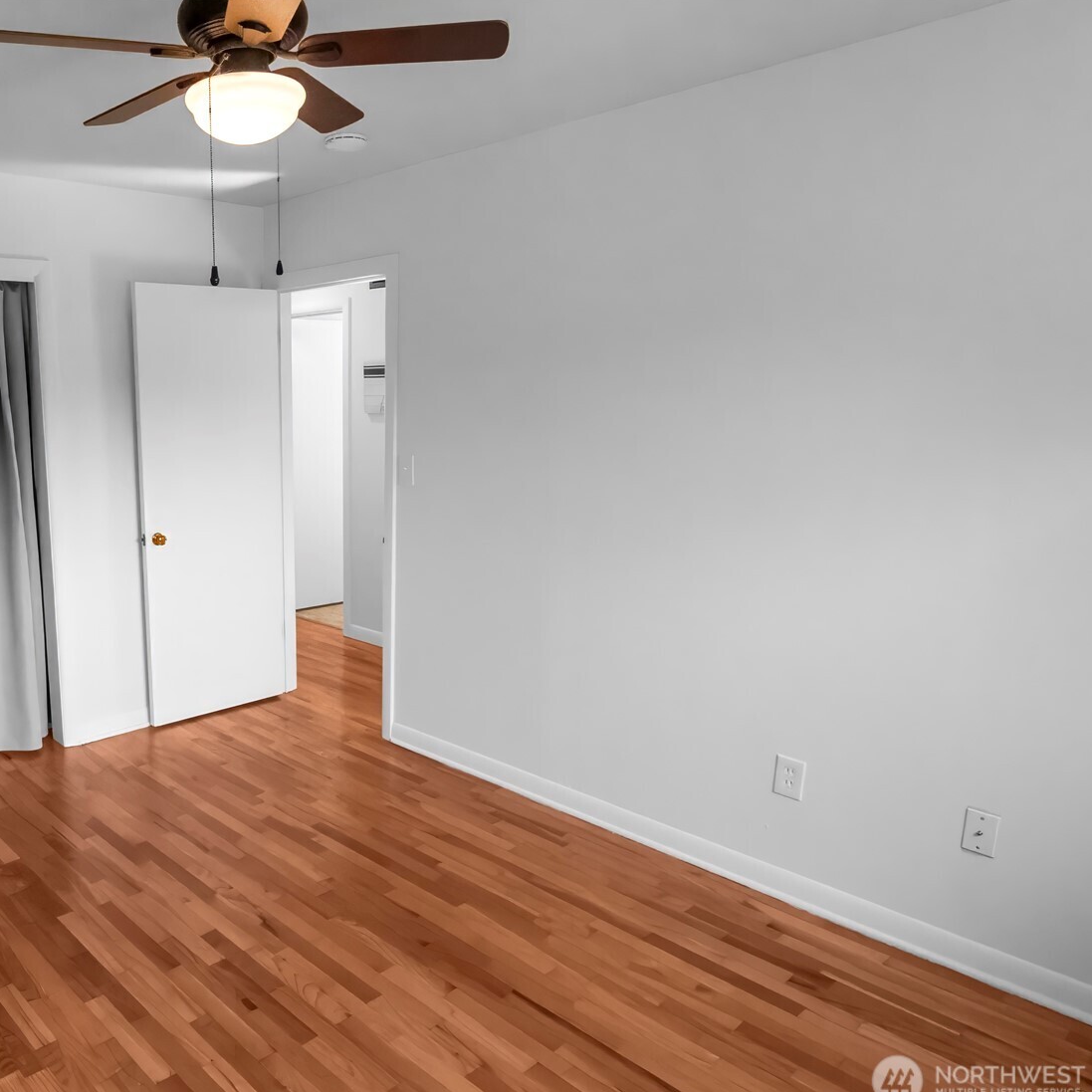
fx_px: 916
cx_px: 269
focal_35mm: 26
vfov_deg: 61.6
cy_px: 557
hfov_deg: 58.3
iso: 3200
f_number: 7.1
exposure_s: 1/200
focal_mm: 13
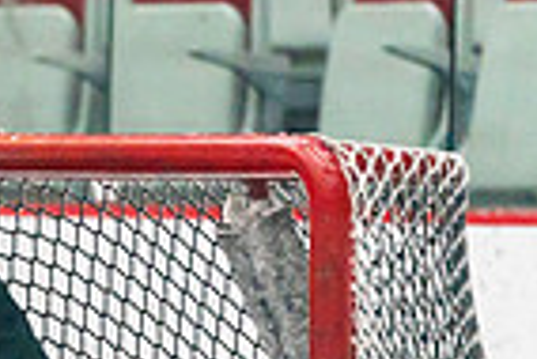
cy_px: 561
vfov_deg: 1.7
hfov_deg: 2.5
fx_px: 12199
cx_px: -193
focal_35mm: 817
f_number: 2.8
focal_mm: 200
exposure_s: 1/1250
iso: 3200
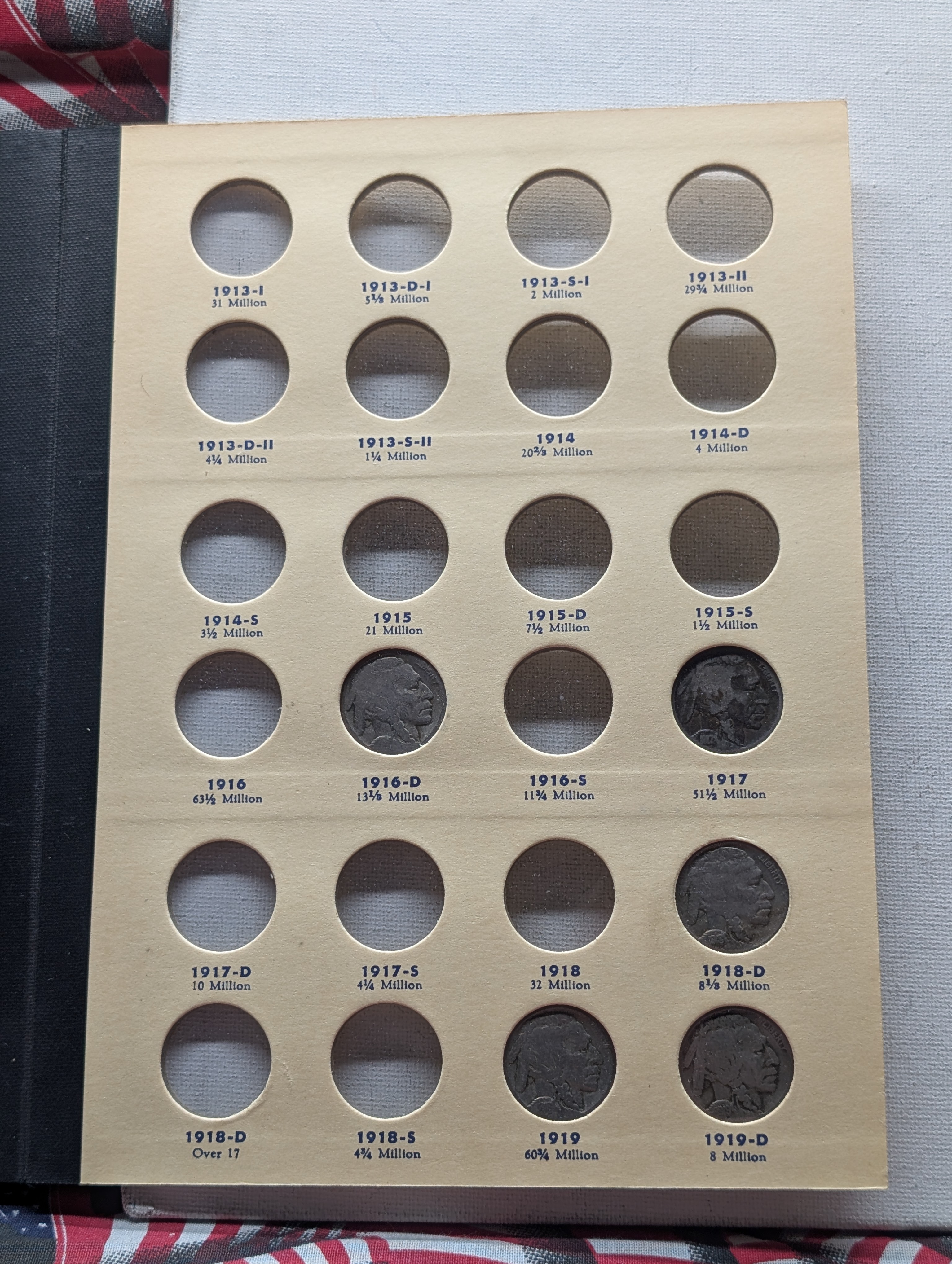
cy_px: 632
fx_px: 1792
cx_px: 476
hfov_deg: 29.7
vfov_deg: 38.9
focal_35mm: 49
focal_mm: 6.9
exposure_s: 1/39.1
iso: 23
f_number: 1.68
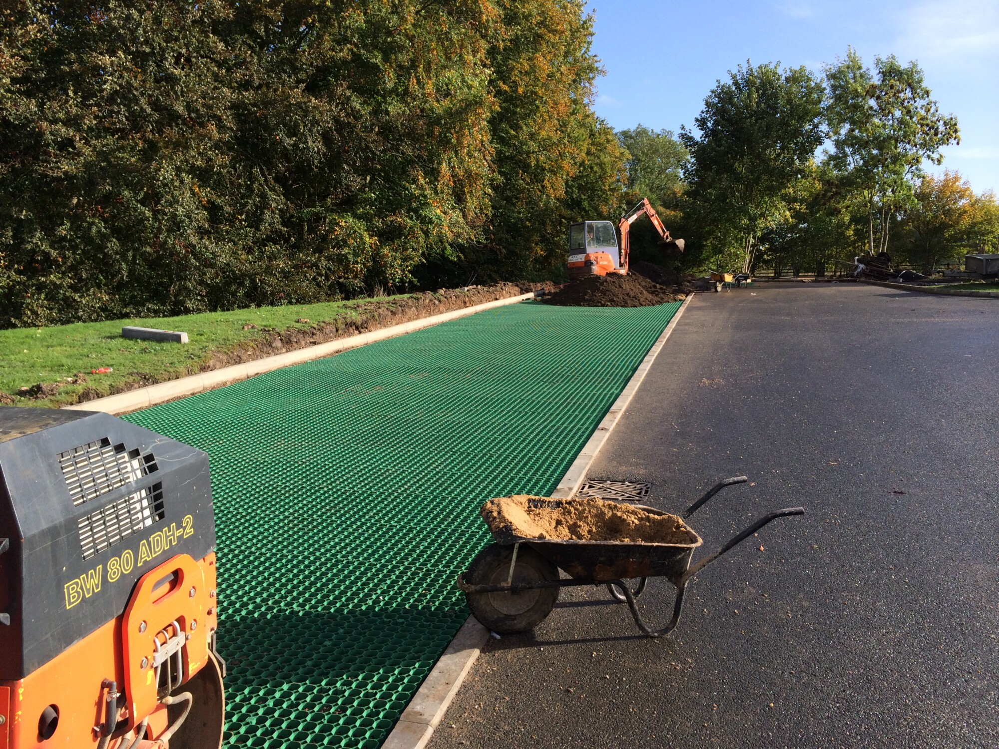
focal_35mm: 30
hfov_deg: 60.0
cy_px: 374
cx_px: 500
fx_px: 866
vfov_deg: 46.8
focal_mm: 4.12
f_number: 2.2
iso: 32
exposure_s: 1/1109
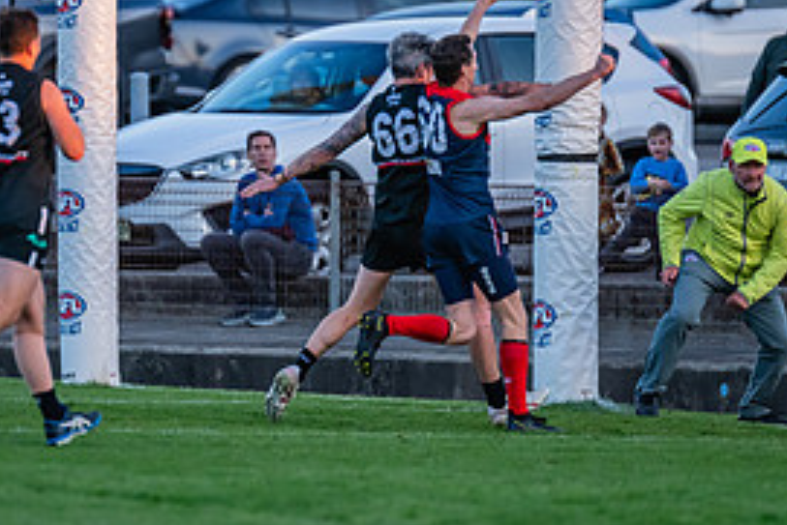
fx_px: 14064
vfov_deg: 2.1
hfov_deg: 3.2
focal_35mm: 643
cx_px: 256
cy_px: 71
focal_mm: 300
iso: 1100
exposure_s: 1/1600
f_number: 2.8
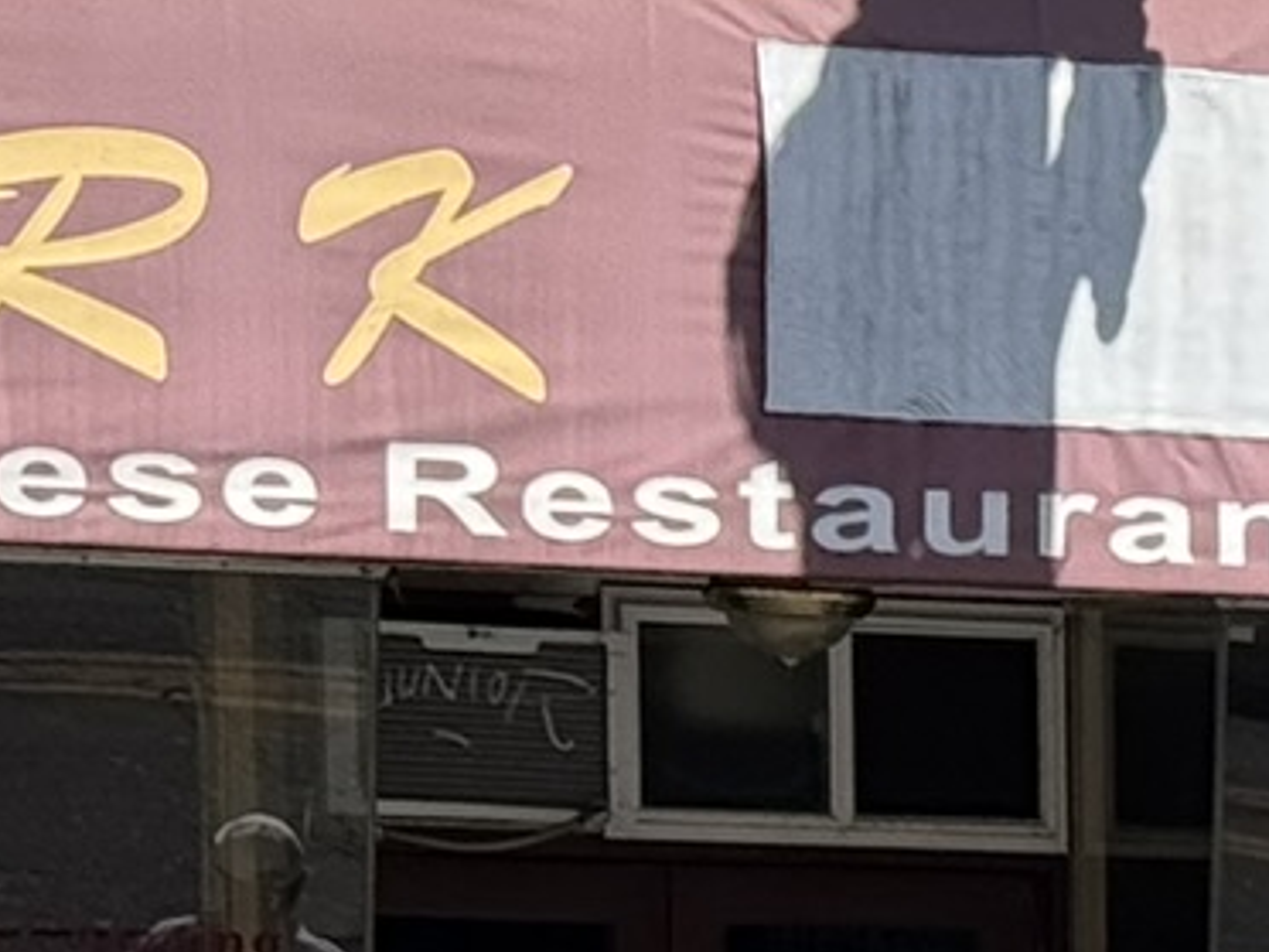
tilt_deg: -3.4
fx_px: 9678
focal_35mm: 264
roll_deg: -0.3
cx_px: 3357
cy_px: 1853
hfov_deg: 7.0
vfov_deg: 5.5
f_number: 1.78
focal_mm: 6.76
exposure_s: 1/2976
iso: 64
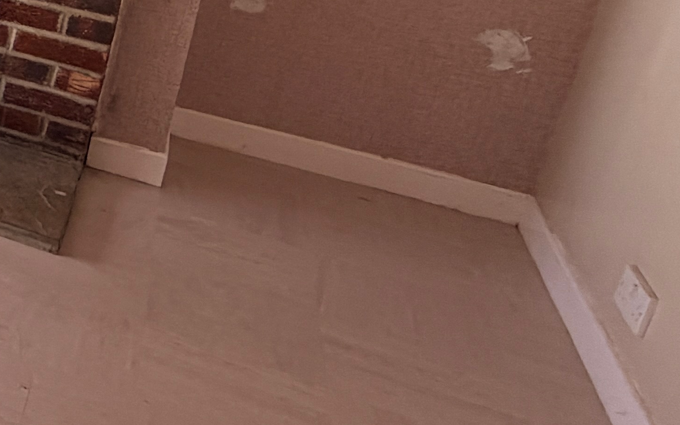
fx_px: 1075
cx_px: -620
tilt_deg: -15.4
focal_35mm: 58
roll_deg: -1.9
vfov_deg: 20.3
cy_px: -136
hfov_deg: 20.4
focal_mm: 2.22
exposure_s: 1/228
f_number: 2.2
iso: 40
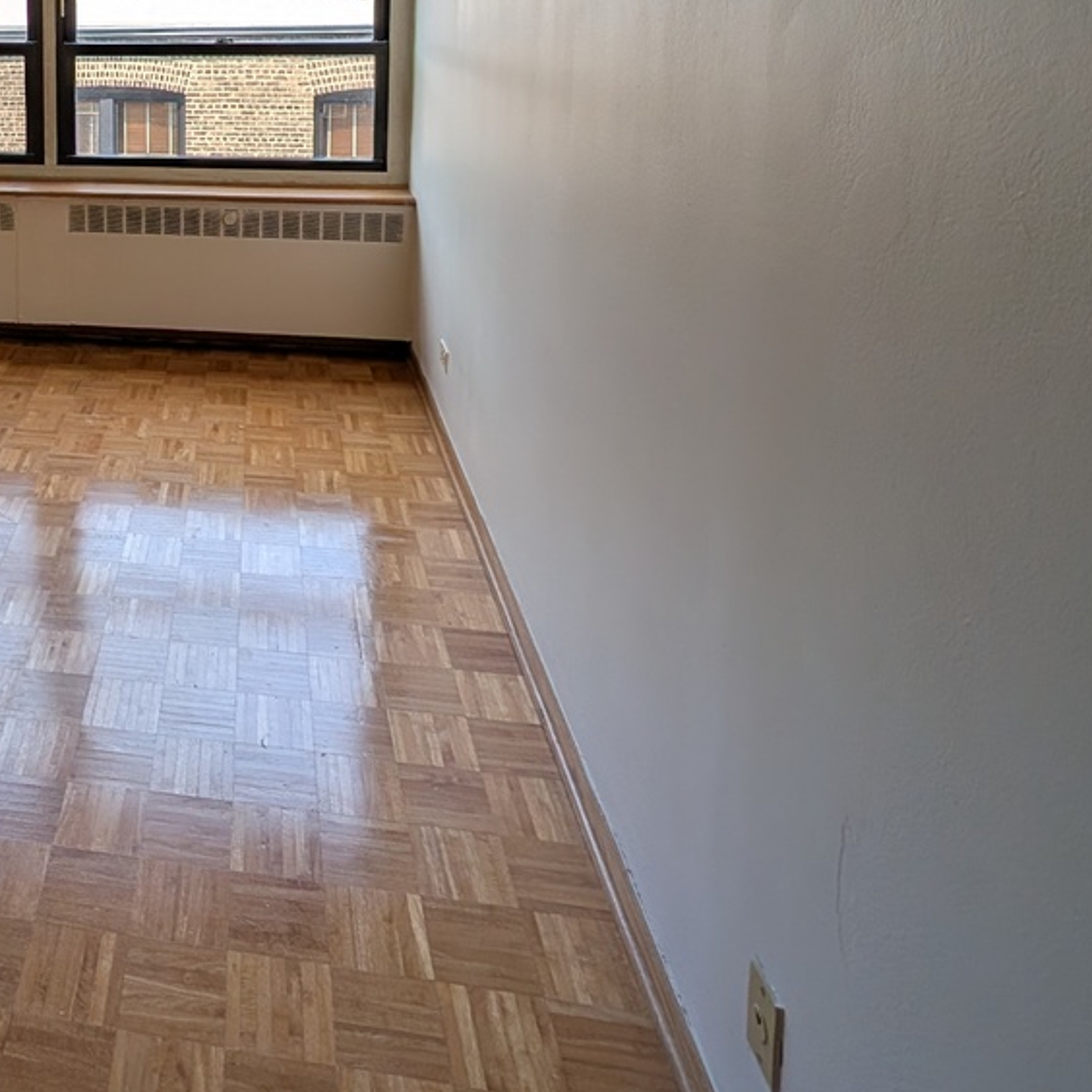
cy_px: 108
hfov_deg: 50.5
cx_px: 60
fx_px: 964
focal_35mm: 27
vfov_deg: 52.0
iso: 75
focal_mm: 2.02
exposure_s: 1/1045
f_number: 1.7
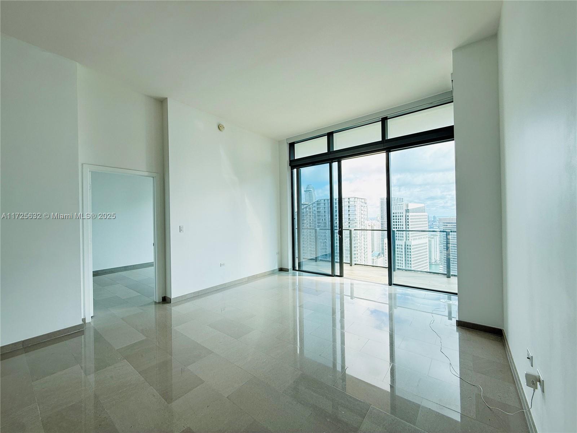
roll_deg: +1.0
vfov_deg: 85.7
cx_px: 288
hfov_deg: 102.1
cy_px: 216
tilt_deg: +0.5
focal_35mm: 14
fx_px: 233
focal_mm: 2.22
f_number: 2.2
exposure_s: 1/123
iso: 50
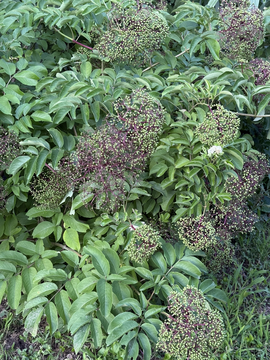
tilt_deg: -18.9
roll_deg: -2.1
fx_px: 499
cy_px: 180
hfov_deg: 30.3
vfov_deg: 39.7
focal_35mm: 48
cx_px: 135
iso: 100
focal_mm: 6.76
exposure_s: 1/74
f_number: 1.78
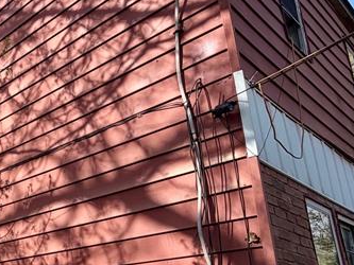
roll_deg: -0.8
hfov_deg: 33.3
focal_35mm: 43
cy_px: 232
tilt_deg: +13.7
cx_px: -97
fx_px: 440
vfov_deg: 32.2
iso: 40
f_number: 2.2
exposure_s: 1/686
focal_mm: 2.22
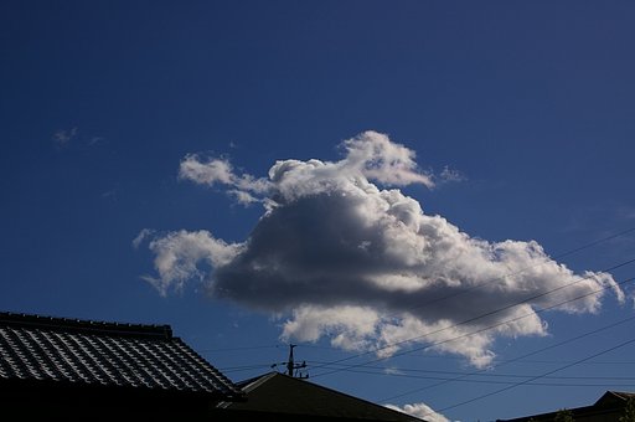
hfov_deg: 29.9
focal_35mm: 68
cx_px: 318
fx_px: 1189
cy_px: 211
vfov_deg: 20.1
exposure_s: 1/1500
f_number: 11
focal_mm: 45
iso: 200
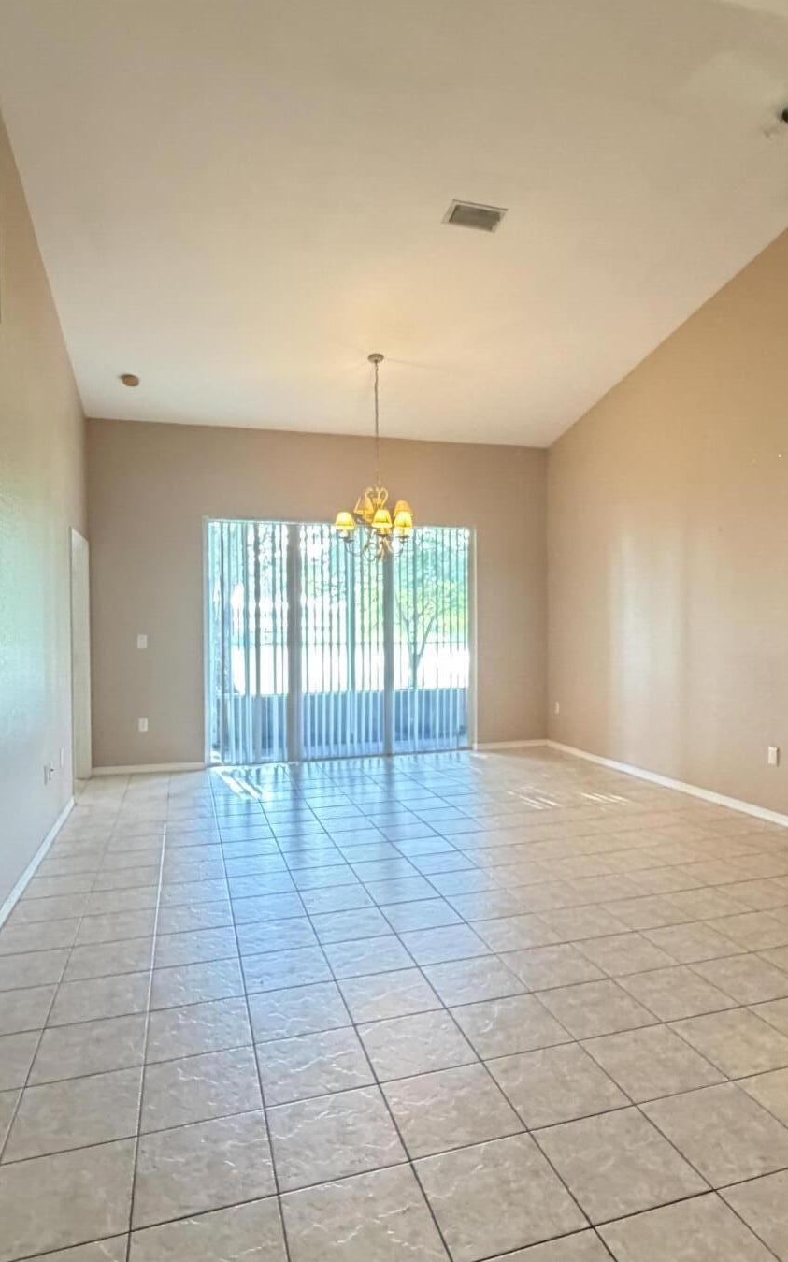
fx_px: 756
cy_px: 633
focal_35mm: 22
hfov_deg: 55.0
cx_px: 431
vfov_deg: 79.7
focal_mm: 2.22
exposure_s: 1/40
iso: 1000
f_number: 2.2
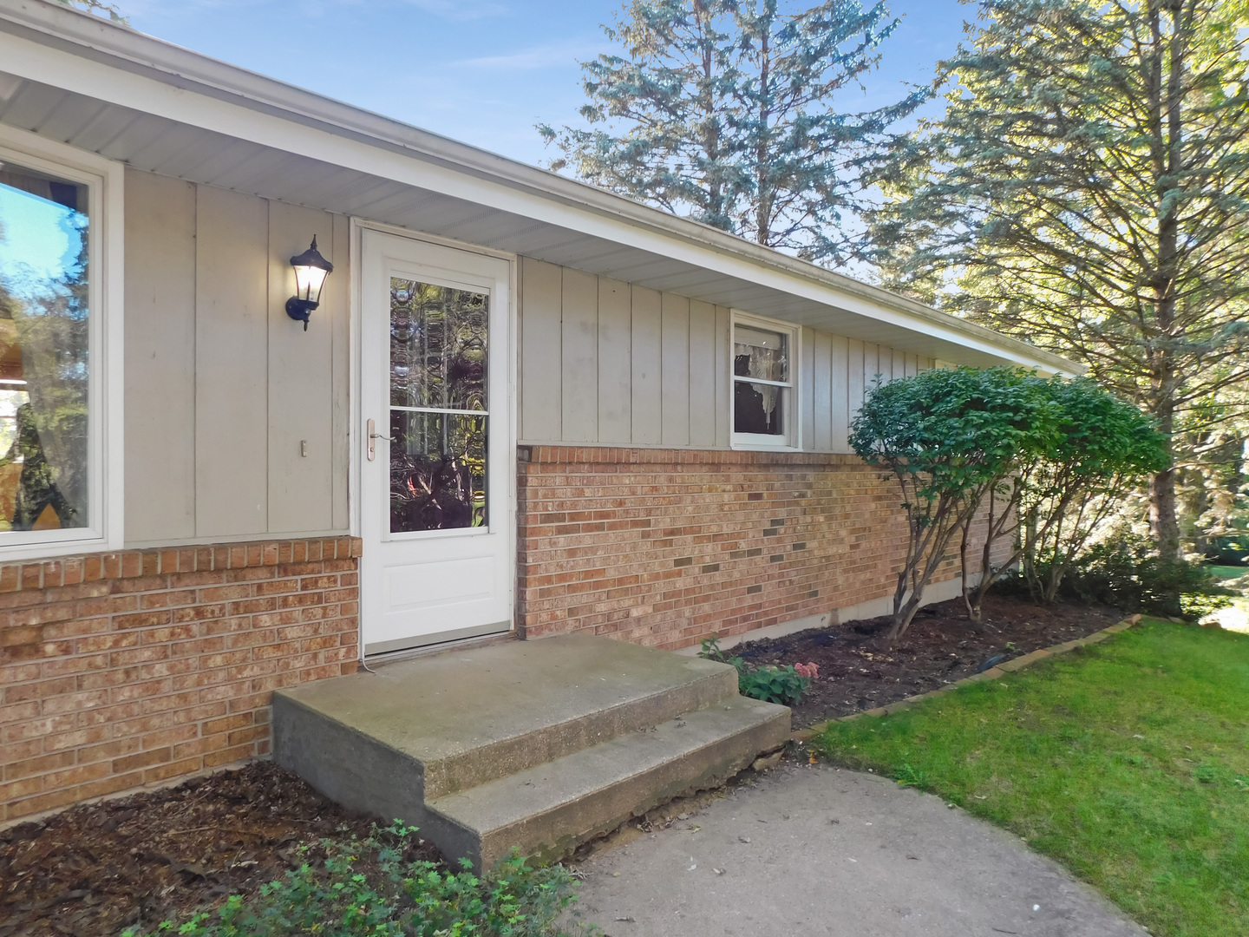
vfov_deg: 58.9
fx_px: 830
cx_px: 624
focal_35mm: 23
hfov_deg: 73.9
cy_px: 468
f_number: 3
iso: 125
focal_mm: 4
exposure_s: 1/80
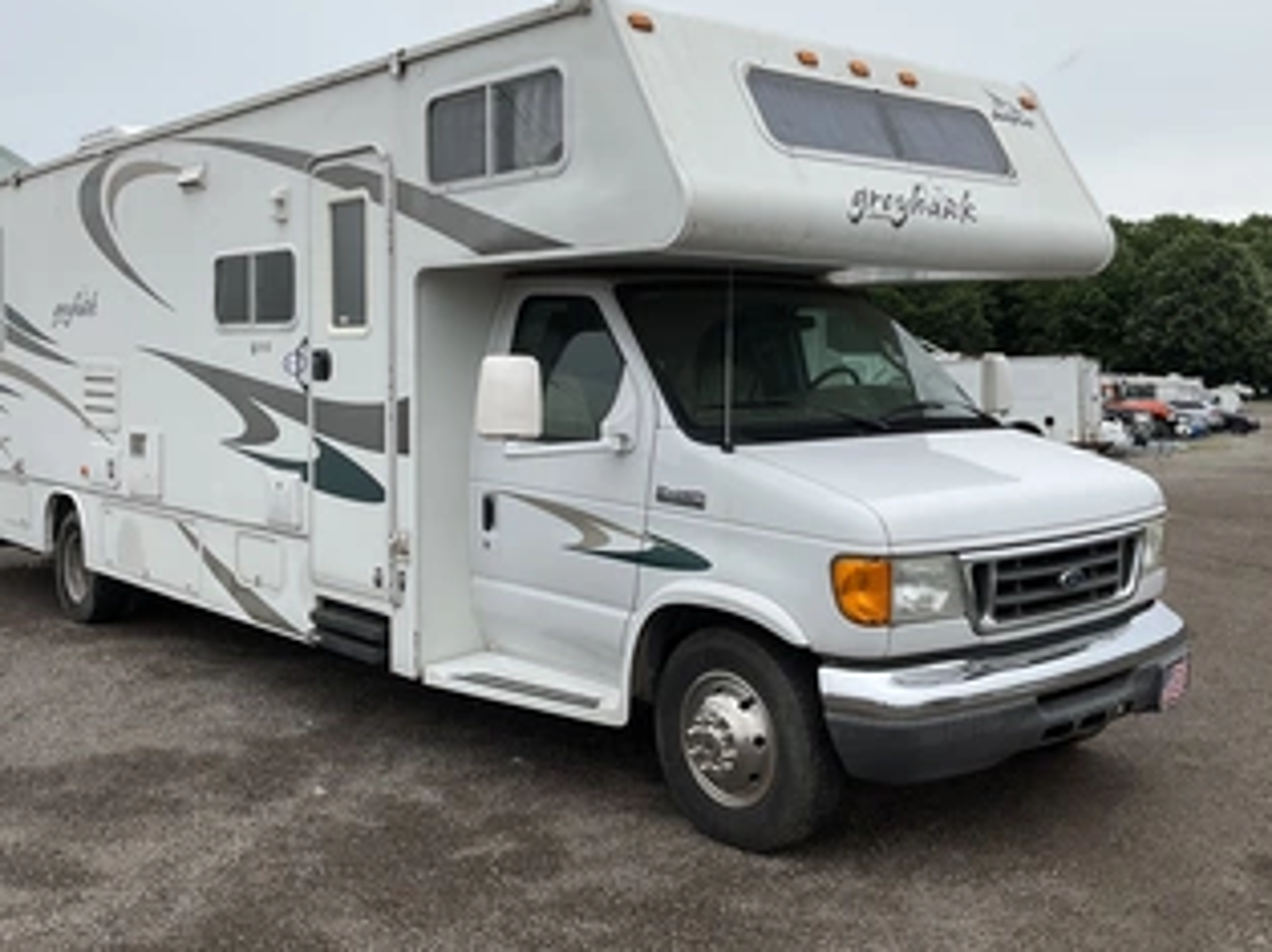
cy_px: 361
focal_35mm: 37
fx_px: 1359
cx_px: 616
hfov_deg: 50.2
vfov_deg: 38.4
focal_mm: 3
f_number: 1.8
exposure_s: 1/2141
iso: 25
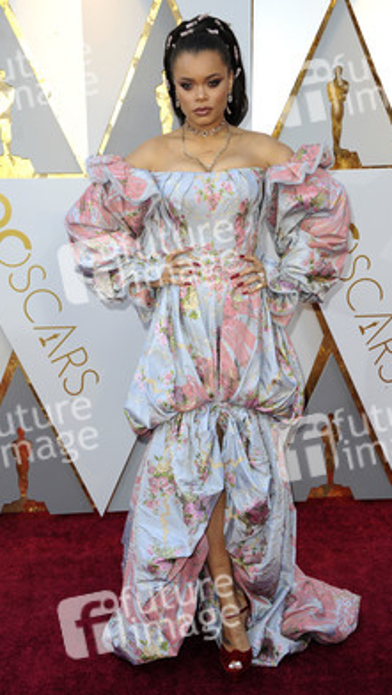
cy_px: 351
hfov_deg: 19.4
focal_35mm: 62
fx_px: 1144
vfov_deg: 33.8
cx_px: 201
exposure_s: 1/250
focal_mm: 58
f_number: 7.1
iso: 1000
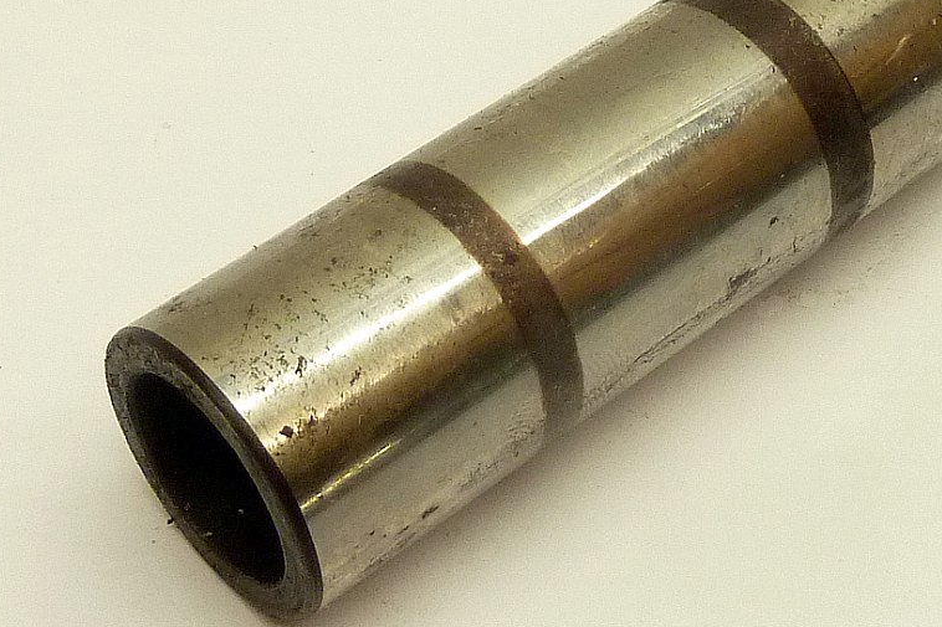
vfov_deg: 40.9
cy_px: 248
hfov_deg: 58.2
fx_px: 837
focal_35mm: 32
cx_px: 567
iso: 200
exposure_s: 1/30
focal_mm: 4.1
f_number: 3.3
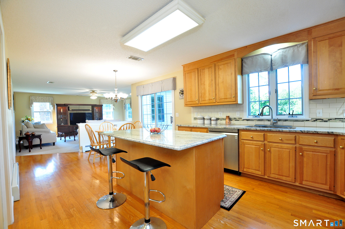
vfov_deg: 77.2
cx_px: 172
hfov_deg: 100.5
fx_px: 144
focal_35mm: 15
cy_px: 114
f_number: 5
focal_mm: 10
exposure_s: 1/15
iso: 400
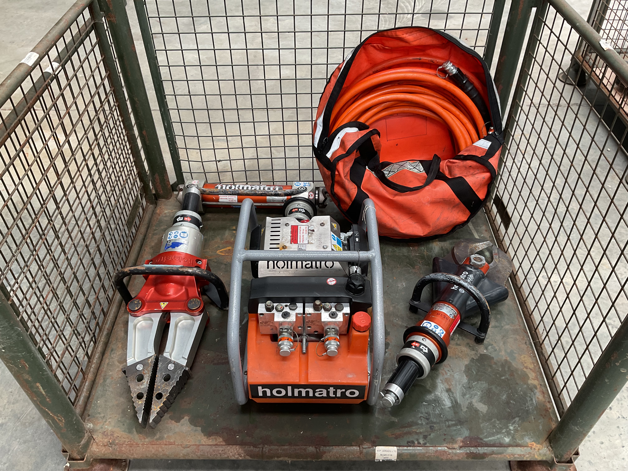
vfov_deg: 48.2
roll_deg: +0.7
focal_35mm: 29
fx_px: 526
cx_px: 314
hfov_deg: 61.7
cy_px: 236
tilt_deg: -43.1
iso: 50
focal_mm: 3
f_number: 1.8
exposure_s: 1/60
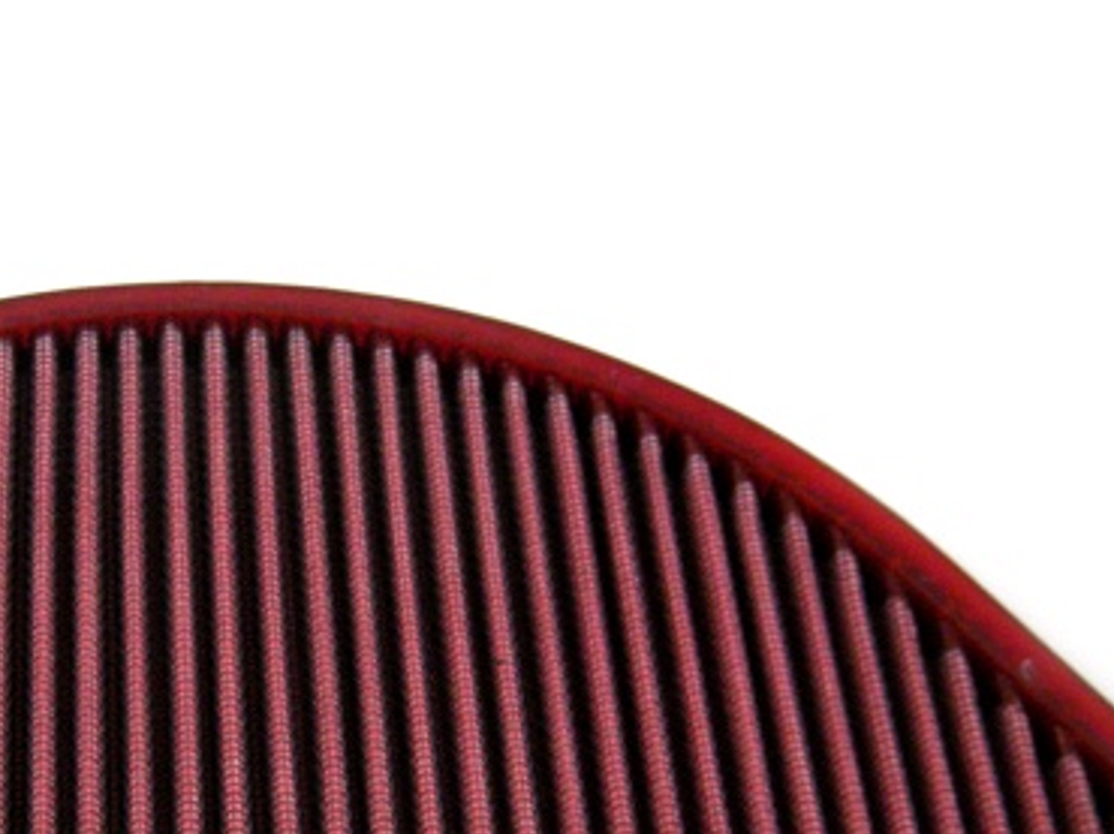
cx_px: 190
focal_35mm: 75
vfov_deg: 19.3
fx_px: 2412
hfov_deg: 25.5
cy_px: 723
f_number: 2.8
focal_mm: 5.7
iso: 243
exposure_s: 1/54
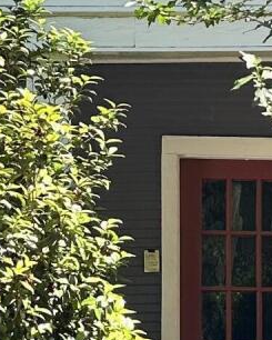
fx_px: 1670
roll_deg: +0.2
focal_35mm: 166
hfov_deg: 9.3
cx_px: 195
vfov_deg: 11.6
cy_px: 132
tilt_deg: +4.7
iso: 50
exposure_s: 1/558
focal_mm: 5.7
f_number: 1.5
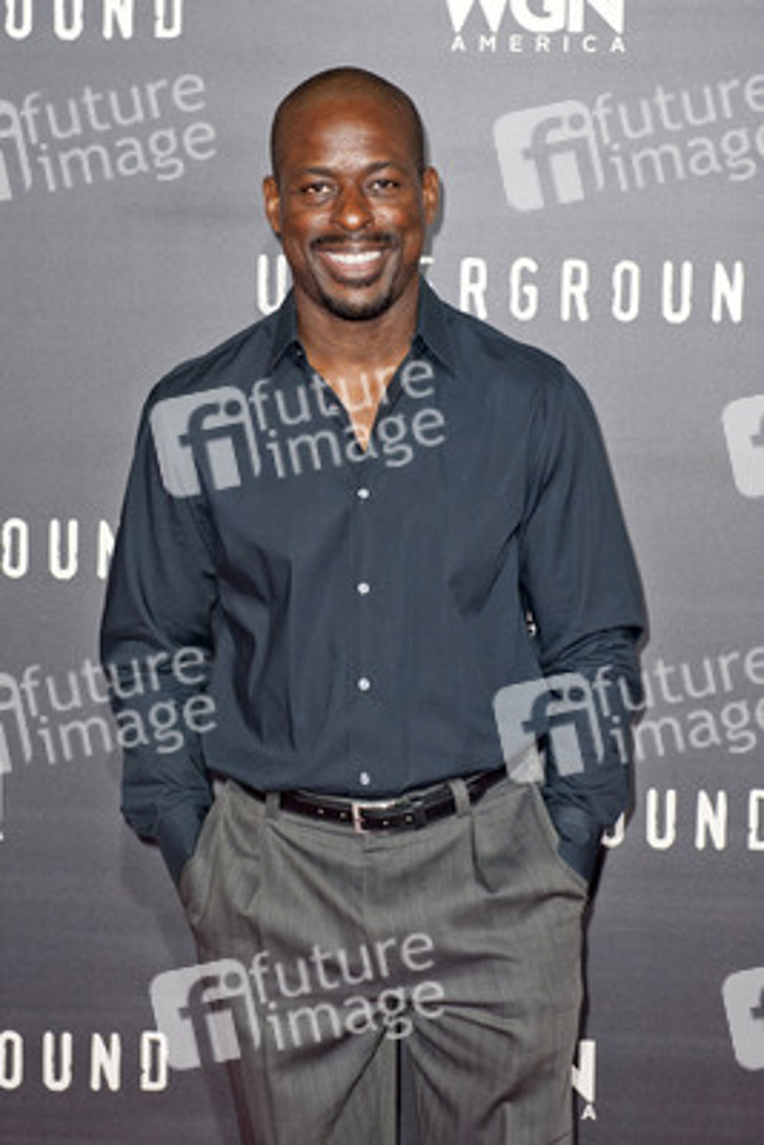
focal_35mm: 66
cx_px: 382
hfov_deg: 20.6
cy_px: 572
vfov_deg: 30.5
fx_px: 2099
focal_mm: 66
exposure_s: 1/400
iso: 800
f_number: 4.5
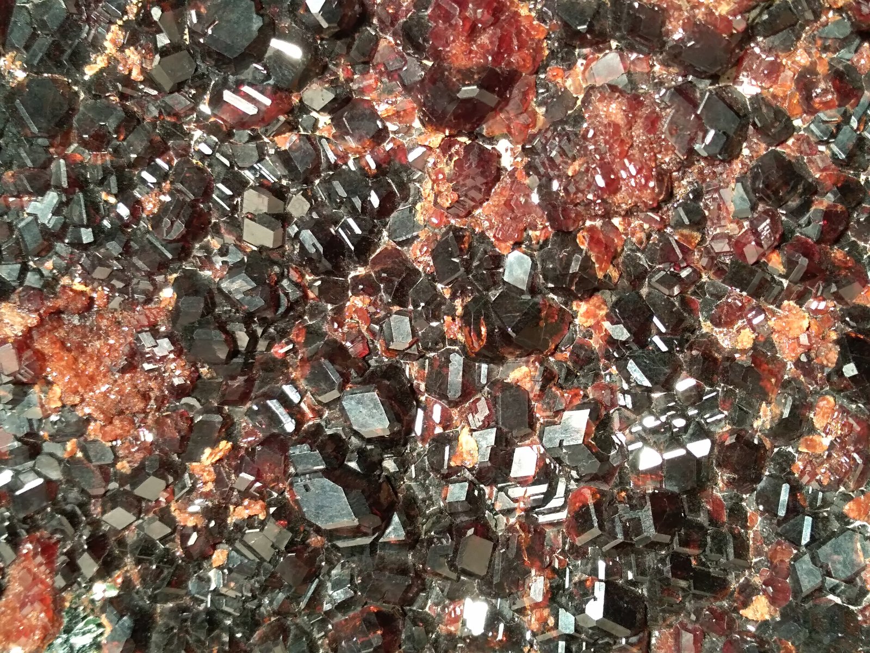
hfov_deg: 67.3
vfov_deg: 53.1
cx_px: 435
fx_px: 653
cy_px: 326
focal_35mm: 26
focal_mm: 3.54
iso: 159
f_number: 2
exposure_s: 1/33.3
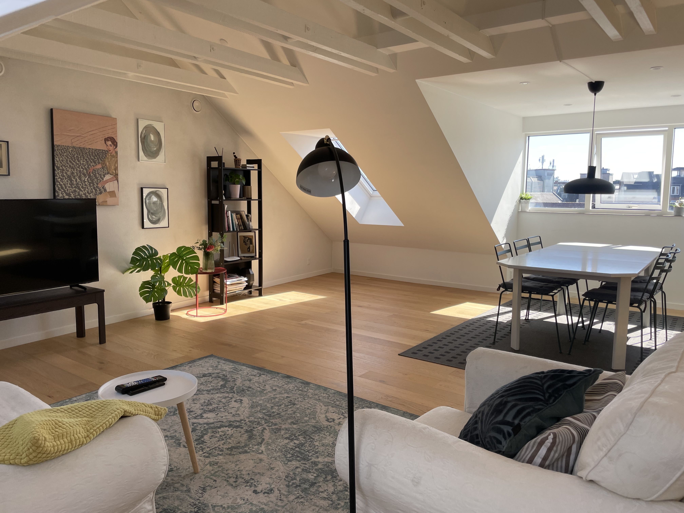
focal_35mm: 26
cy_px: 256
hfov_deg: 67.3
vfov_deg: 53.1
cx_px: 342
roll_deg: -0.5
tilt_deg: -5.6
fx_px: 514
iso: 32
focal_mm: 4.2
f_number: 1.6
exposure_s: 1/344
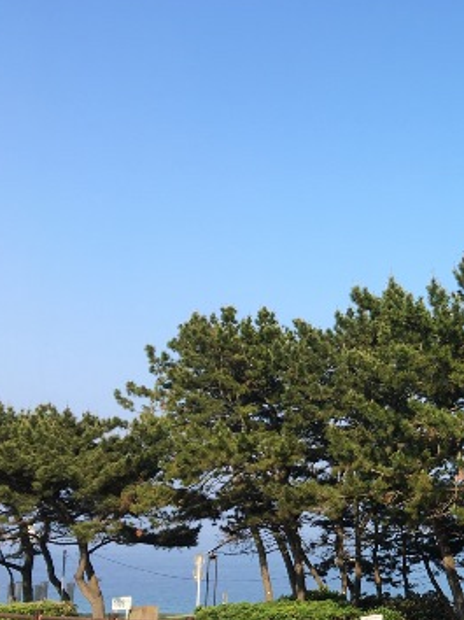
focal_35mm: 59
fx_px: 1056
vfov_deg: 32.6
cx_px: 606
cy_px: 368
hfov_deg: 22.2
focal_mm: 4.15
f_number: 2.2
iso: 25
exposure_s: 1/785
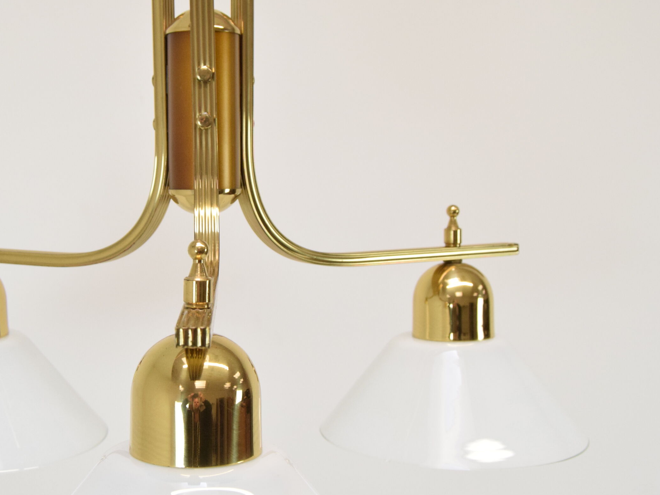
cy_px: 256
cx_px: 219
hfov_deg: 32.9
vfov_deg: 25.2
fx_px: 1106
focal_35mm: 58
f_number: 8
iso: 1600
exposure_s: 1/250
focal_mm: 28
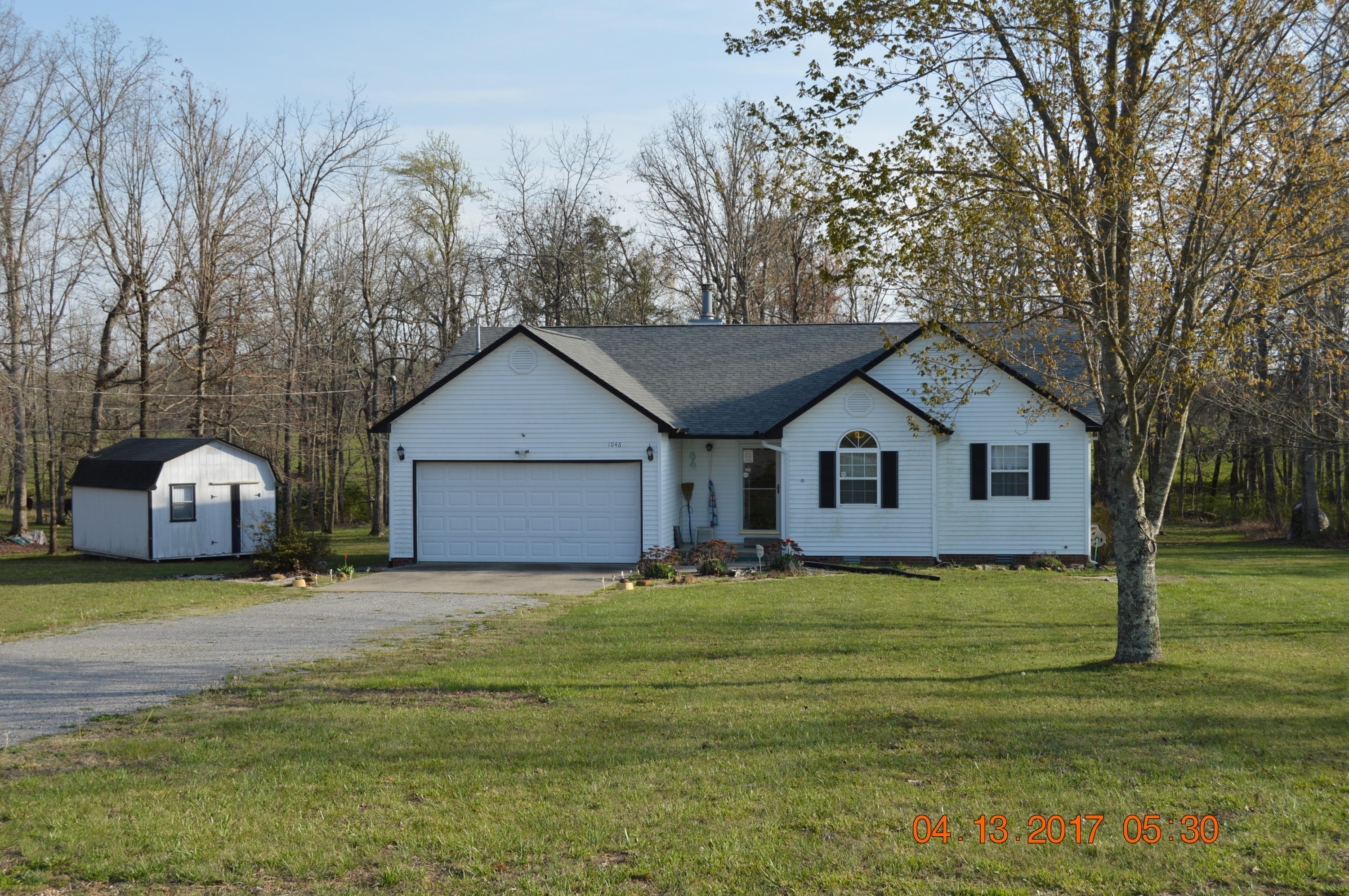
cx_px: 674
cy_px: 448
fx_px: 1685
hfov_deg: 43.6
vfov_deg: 29.8
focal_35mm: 45
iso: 100
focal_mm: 30
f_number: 7.1
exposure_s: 1/200
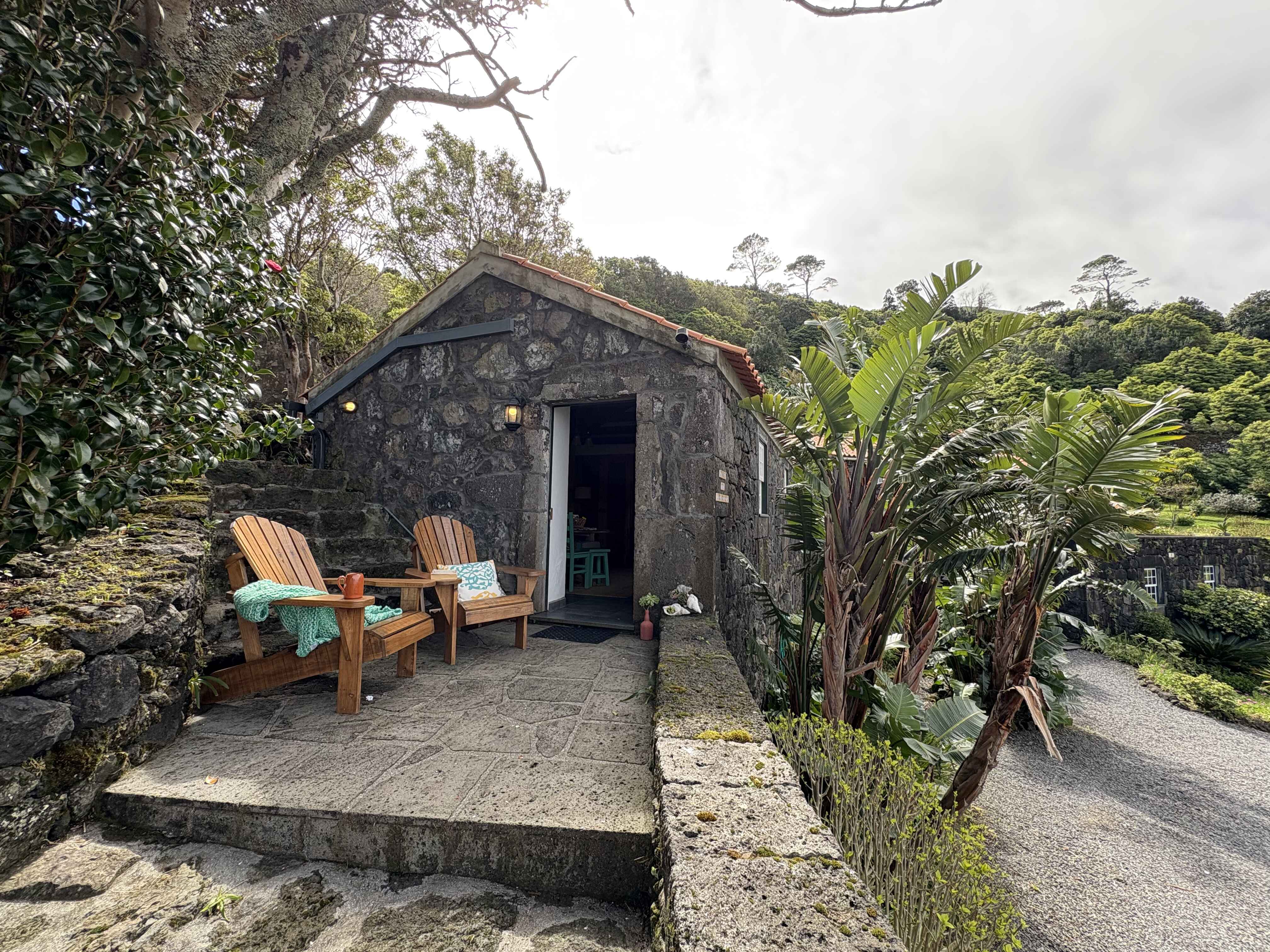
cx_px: 635
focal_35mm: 14
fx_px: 514
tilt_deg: +4.9
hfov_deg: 102.1
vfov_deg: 85.7
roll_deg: -0.9
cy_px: 476
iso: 64
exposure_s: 1/307
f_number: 2.2
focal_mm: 2.22
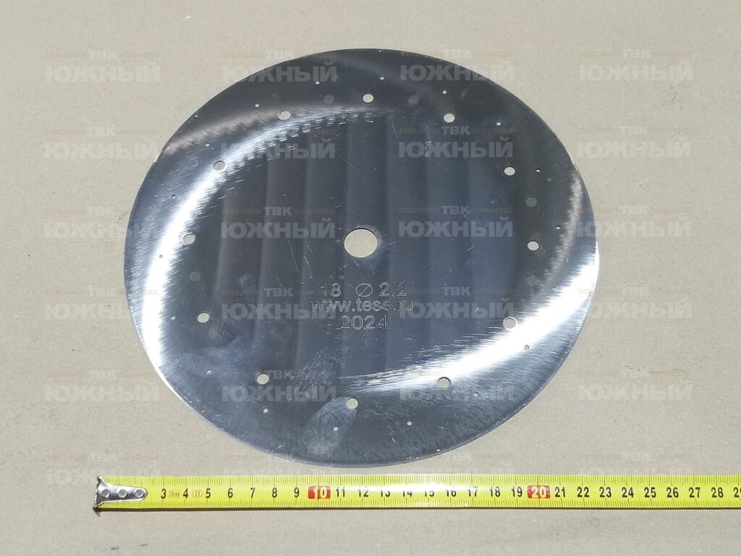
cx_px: 370
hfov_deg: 67.3
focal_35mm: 26
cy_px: 278
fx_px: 557
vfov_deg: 53.1
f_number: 1.4
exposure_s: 1/100
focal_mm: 4.66
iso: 250
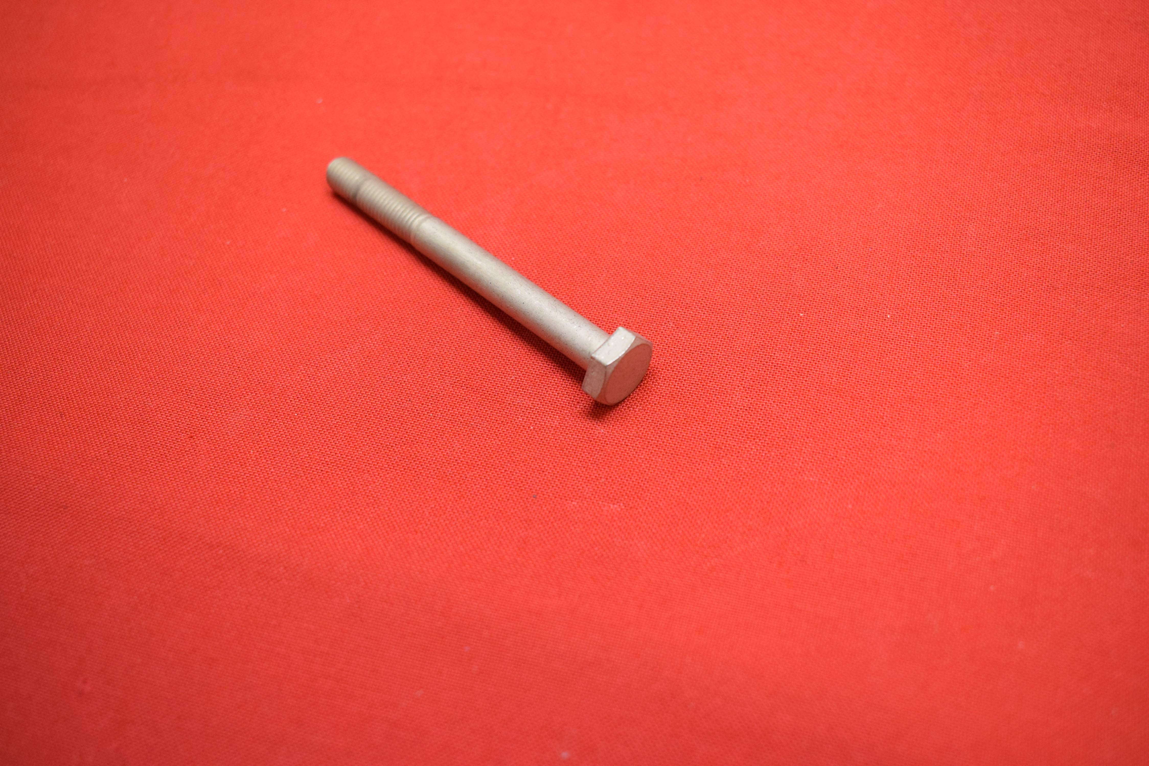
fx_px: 1197
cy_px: 383
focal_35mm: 38
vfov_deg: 35.5
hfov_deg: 51.3
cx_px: 574
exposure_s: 1/125
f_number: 5
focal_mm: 25
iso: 2000
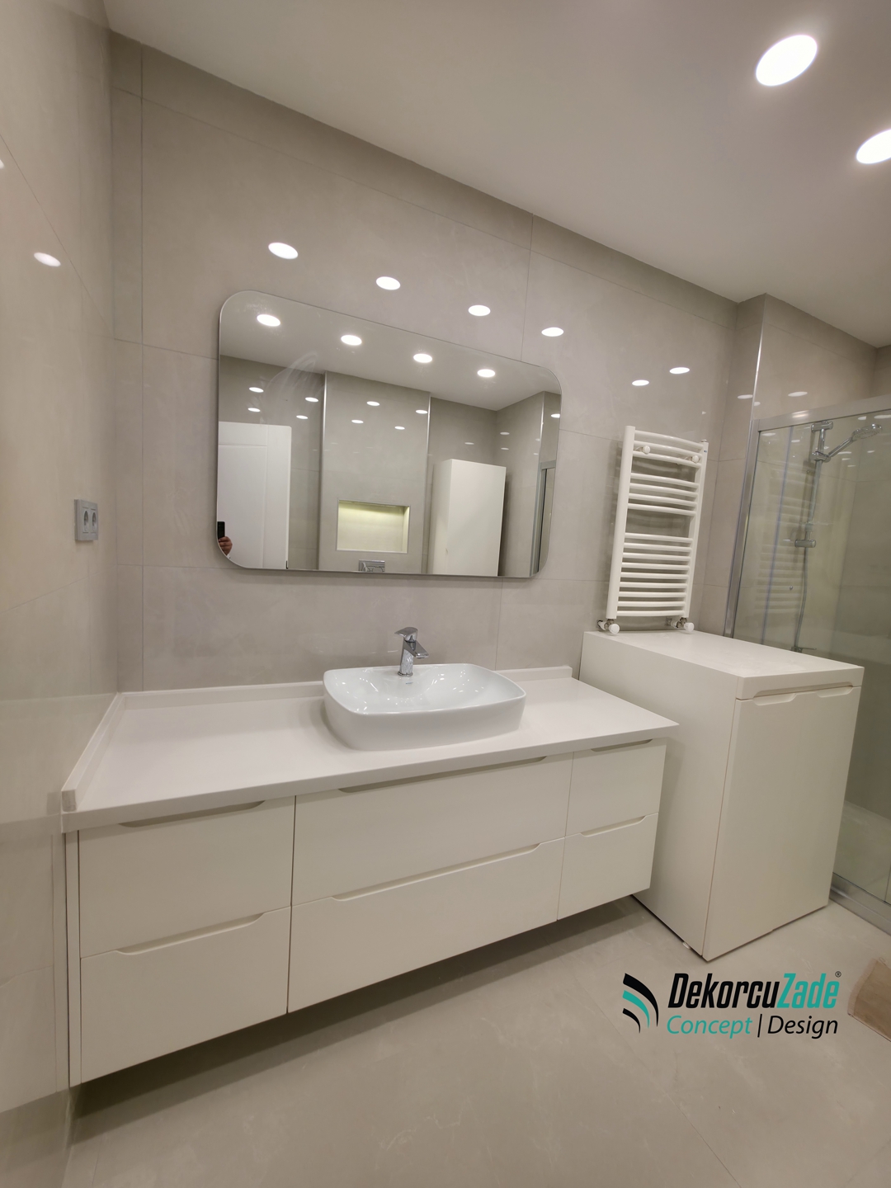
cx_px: 446
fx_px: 446
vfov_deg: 106.2
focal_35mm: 13
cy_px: 594
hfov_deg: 89.9
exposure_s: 1/108
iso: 32
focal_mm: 2.2
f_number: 1.9
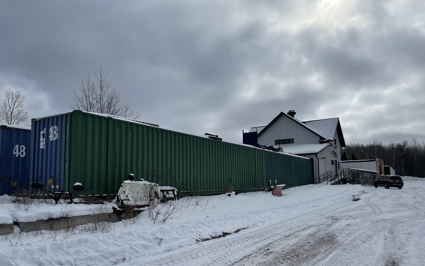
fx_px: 313
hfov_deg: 68.4
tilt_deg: +4.9
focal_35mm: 27
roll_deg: +0.6
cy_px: 150
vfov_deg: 45.9
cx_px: 213
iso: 32
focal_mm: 5.1
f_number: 1.6
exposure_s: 1/13514
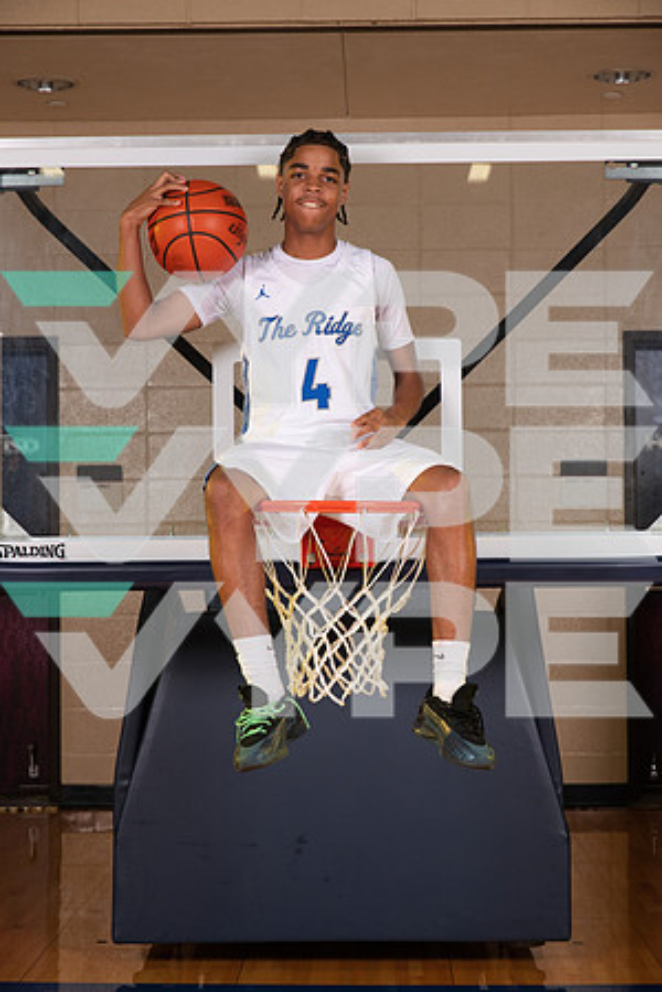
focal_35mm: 70
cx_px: 331
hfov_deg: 19.5
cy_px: 496
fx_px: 1931
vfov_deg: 28.8
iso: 320
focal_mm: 70
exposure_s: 1/320
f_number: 7.1
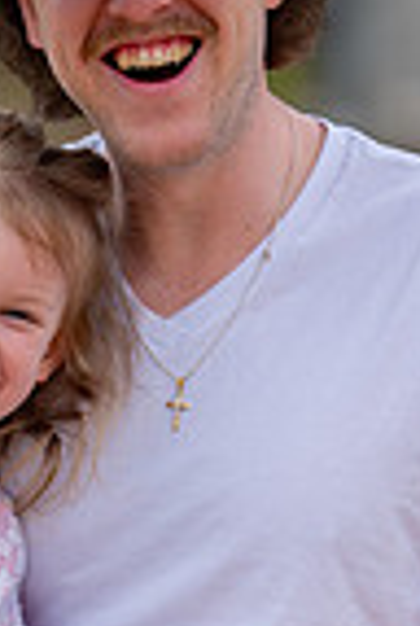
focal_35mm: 314
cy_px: 591
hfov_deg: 4.4
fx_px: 5468
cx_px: 88
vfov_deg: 6.5
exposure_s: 1/2500
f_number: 2
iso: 100
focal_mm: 100
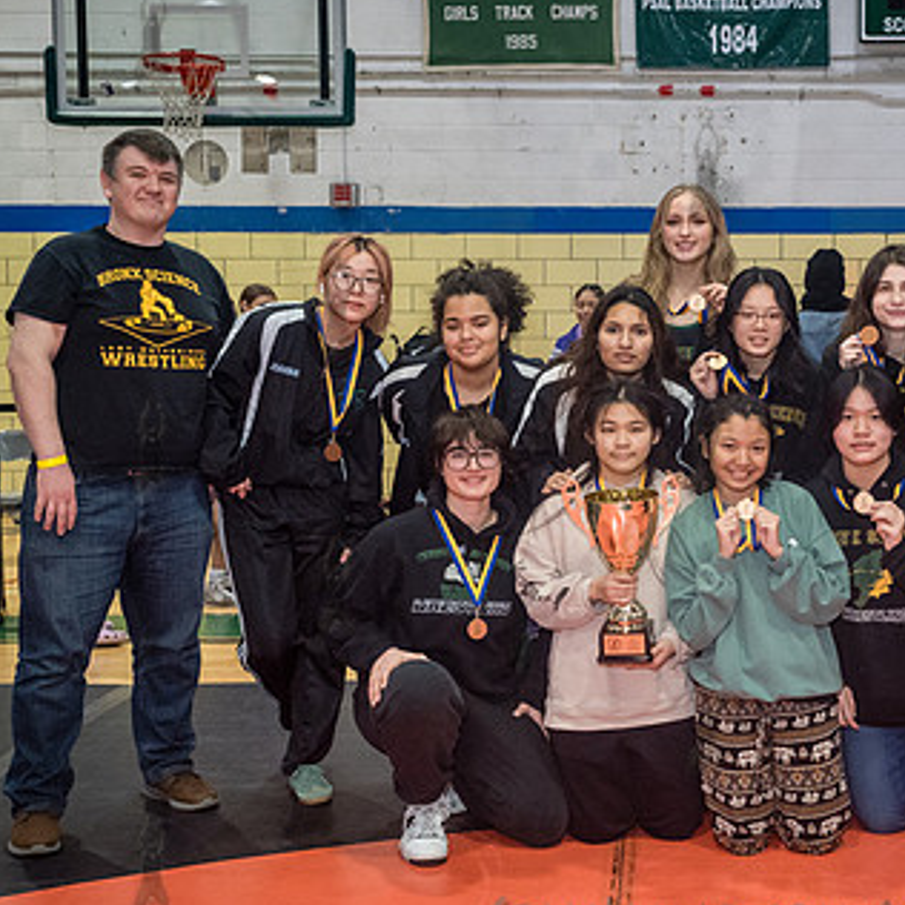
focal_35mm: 55
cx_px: 705
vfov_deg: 31.1
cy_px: 442
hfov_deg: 30.4
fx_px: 1627
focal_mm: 35
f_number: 5.6
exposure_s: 1/200
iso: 4000
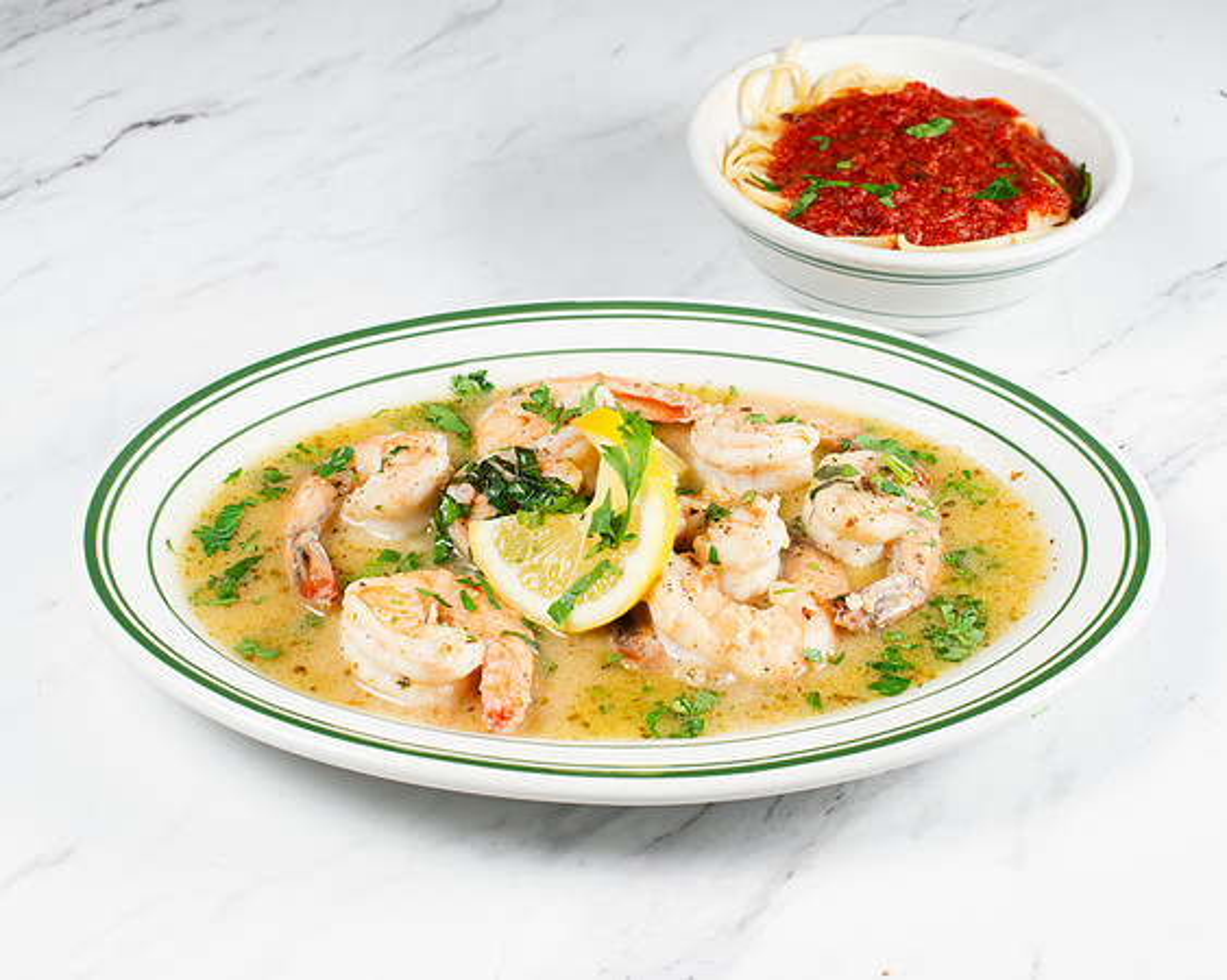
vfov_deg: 25.8
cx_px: 624
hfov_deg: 32.0
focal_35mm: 59
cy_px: 500
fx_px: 2140
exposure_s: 1/200
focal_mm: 50
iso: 200
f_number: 9
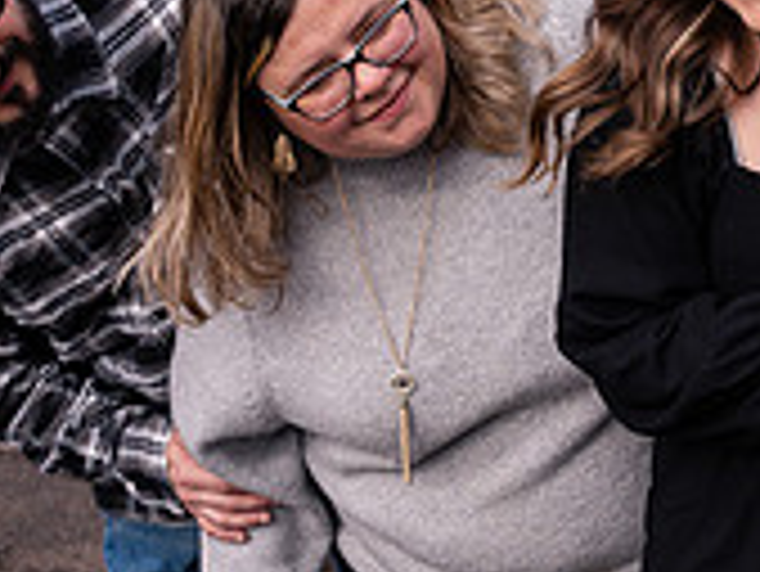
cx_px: 757
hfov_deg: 23.1
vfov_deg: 18.2
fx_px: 1780
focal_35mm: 81
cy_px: 296
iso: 200
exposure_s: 1/800
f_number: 5.6
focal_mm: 24
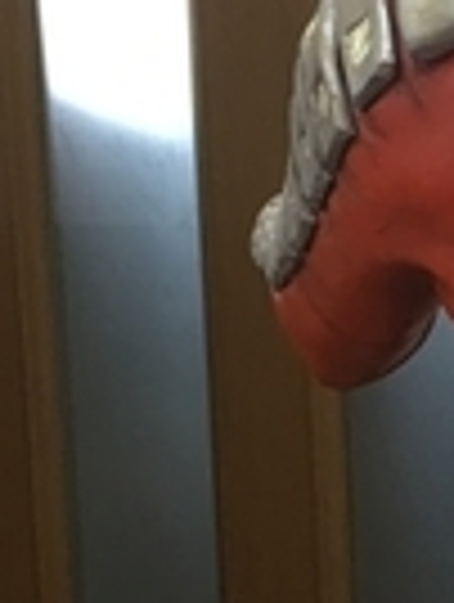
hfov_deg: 8.1
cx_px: 962
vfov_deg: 11.1
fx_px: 3016
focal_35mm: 173
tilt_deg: -8.4
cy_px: 774
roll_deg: +1.3
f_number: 2.2
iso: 25
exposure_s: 1/15
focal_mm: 4.15
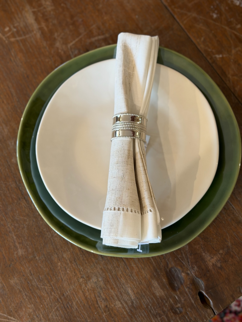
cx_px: 121
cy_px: 161
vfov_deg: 39.7
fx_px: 447
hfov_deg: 30.3
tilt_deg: -75.8
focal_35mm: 48
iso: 100
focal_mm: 6.76
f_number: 1.78
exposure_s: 1/60
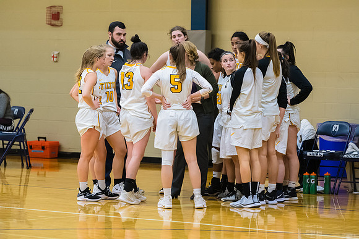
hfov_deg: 11.0
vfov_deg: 7.3
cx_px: 180
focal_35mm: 188
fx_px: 1870
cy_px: 120
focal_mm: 125
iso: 3200
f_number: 2.8
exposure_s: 1/400
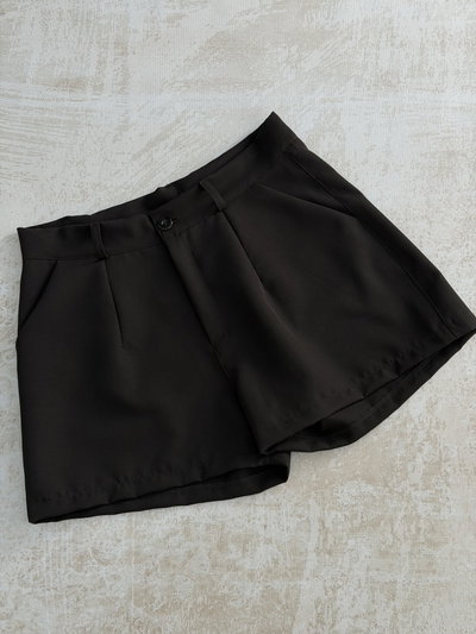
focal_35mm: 48
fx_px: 880
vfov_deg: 39.6
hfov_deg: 30.3
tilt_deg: -76.2
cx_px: 238
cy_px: 317
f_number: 1.78
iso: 50
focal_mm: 6.76
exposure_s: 1/121
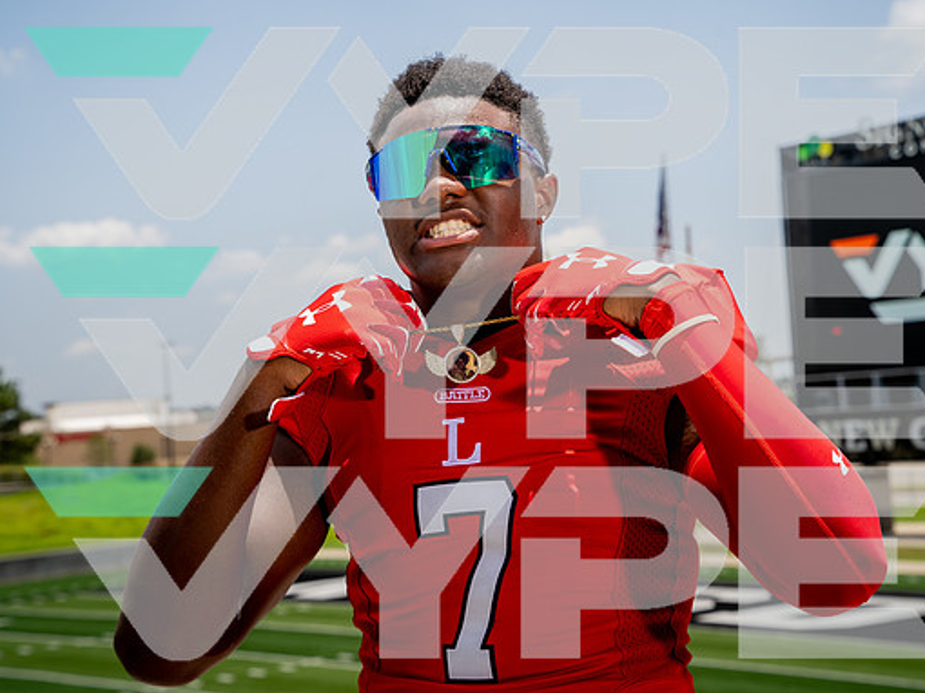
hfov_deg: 27.8
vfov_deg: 21.0
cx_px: 492
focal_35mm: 70
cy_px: 344
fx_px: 1870
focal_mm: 64
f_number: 7.1
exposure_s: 1/250
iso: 100
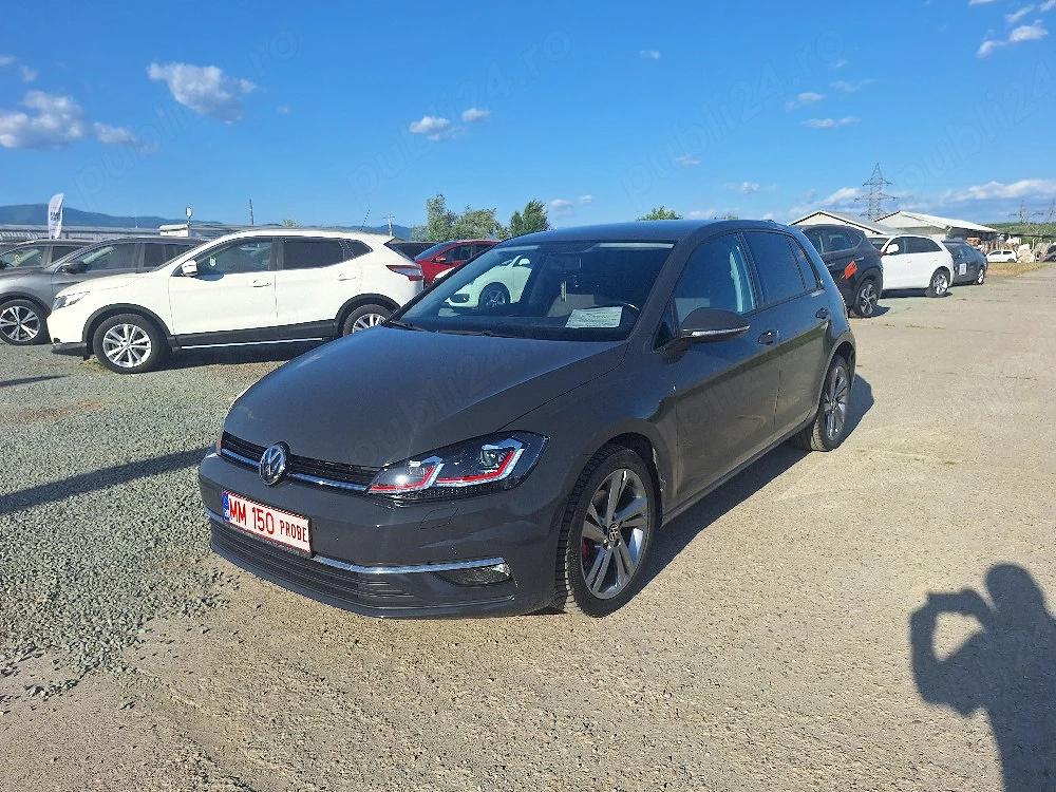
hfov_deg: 73.9
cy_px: 396
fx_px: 702
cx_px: 528
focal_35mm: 23
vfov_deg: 58.9
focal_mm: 5.54
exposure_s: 1/3333
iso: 40
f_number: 1.8
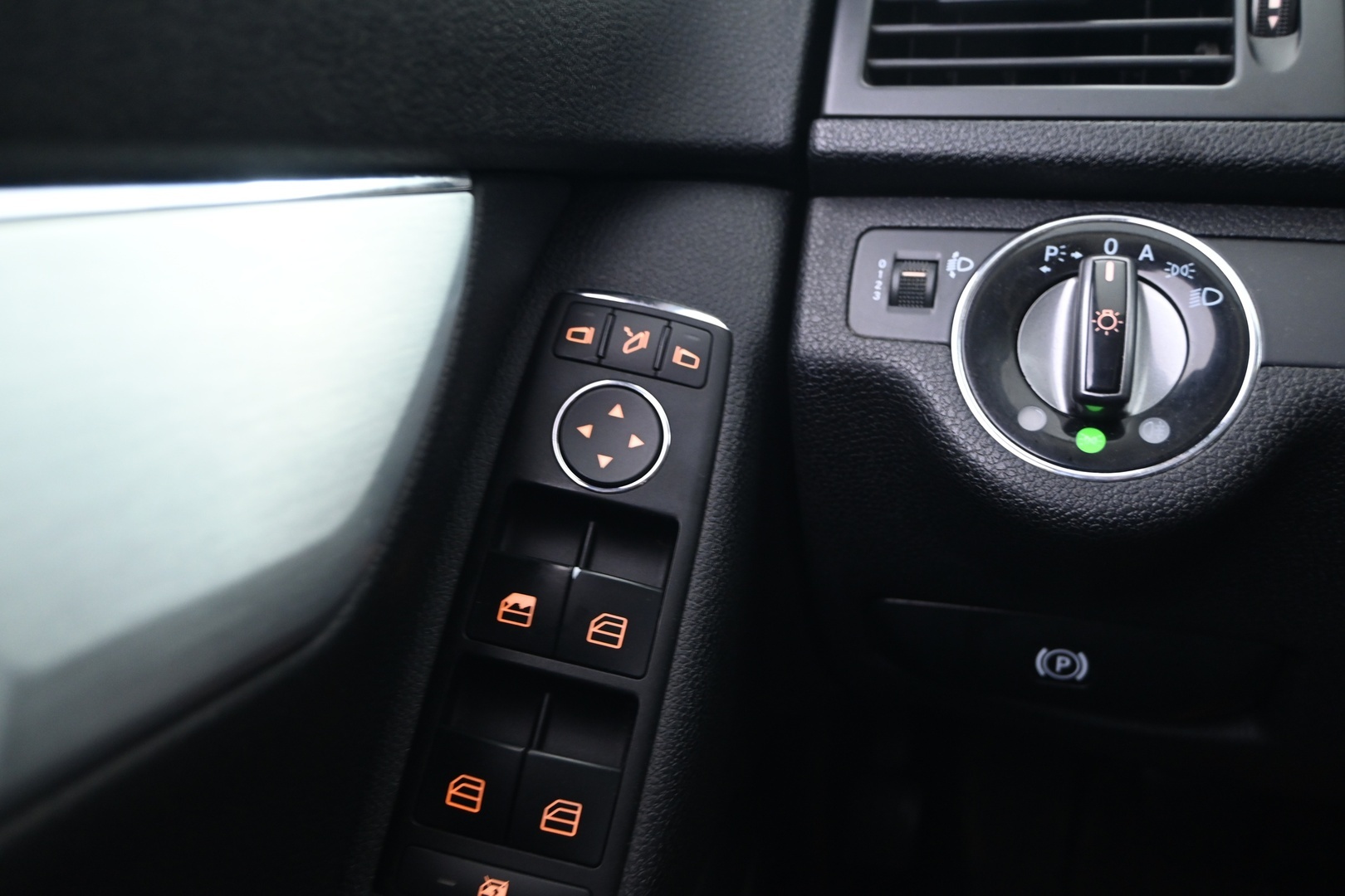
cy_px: 448
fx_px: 1121
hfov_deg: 61.9
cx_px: 672
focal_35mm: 30
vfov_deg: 43.6
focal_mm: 20
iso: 1000
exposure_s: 1/2
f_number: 3.8
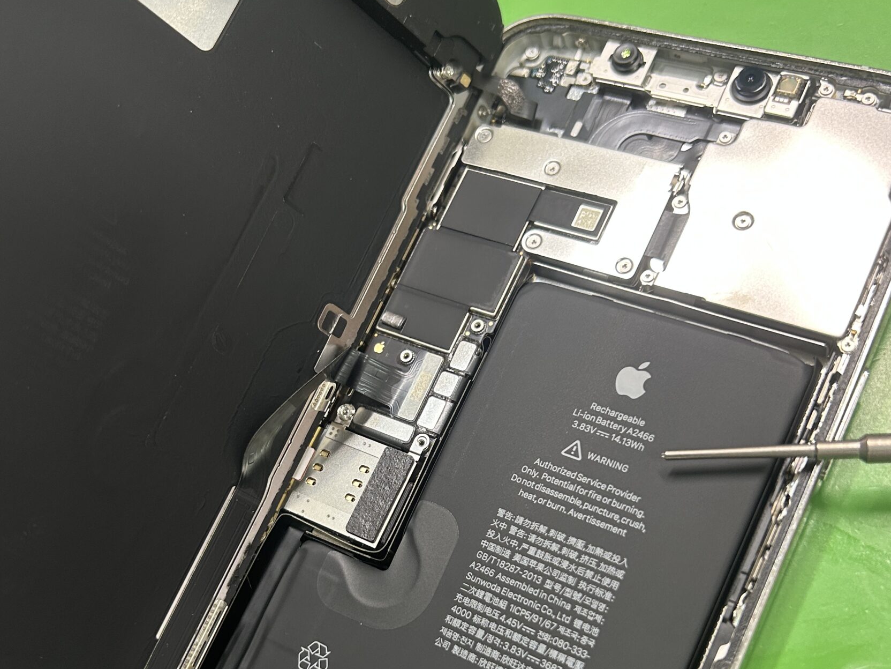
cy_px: 482
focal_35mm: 40
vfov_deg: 35.3
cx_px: 411
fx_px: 1030
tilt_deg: -63.3
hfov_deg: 46.8
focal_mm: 5.7
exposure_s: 1/120
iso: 125
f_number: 1.5
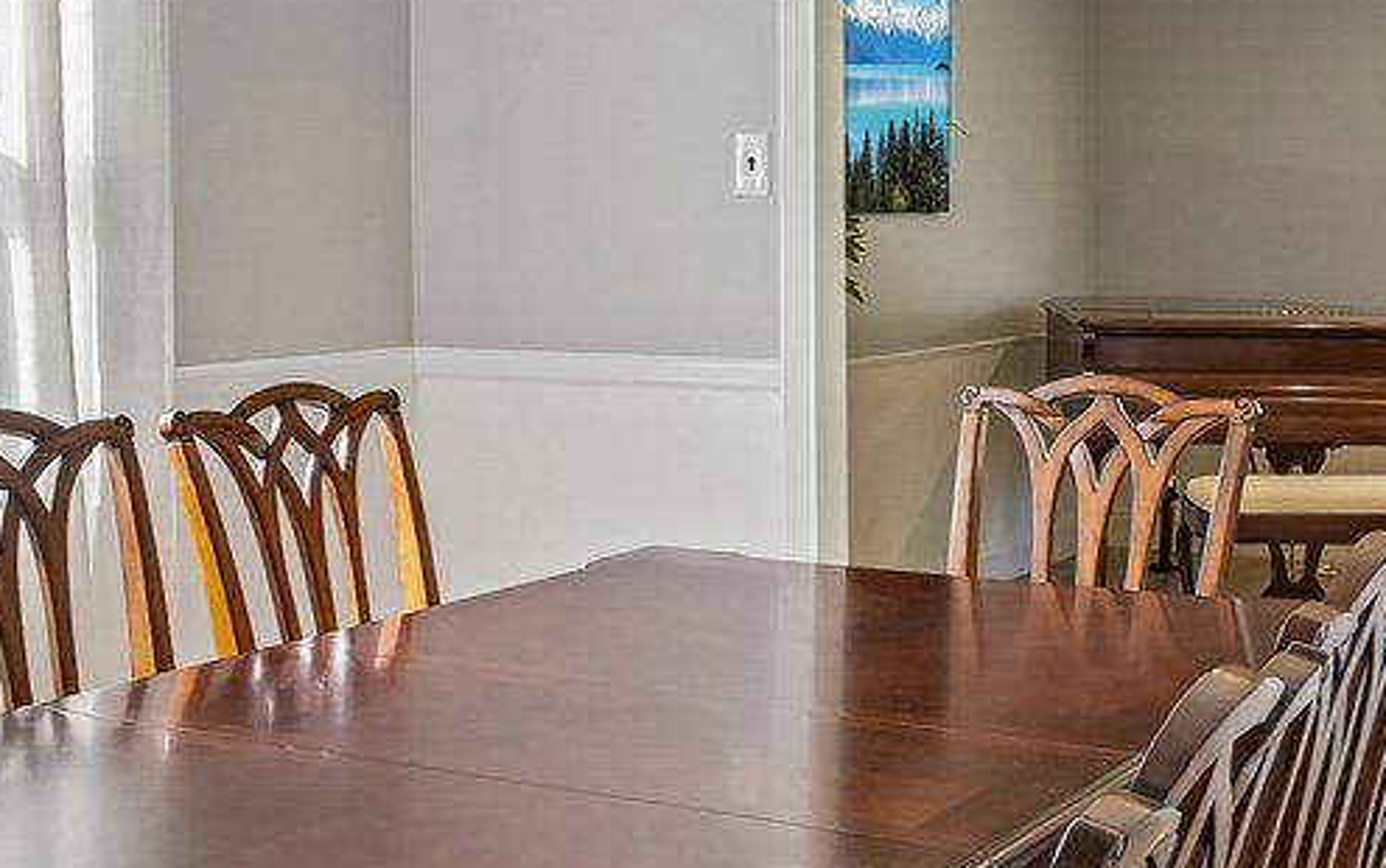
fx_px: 2230
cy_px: 279
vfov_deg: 21.9
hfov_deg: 34.4
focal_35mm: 59
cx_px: 834
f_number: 8
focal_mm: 14
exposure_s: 1/15
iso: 160
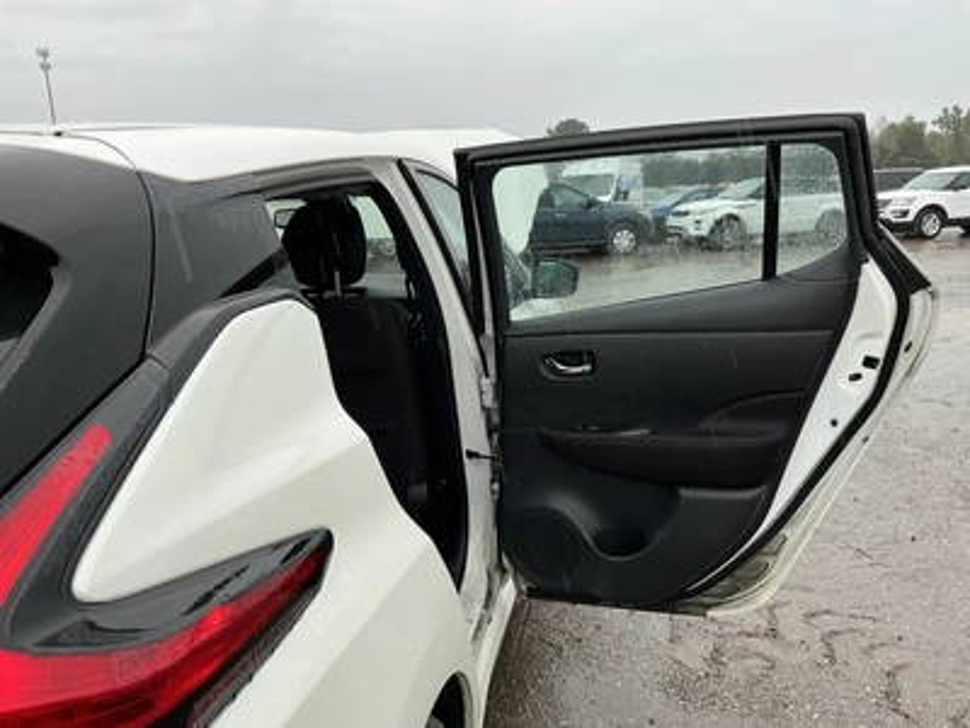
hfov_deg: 63.4
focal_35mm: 28
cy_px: 364
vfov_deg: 49.7
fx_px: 785
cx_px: 485
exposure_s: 1/189
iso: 20
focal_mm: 3
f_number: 1.8
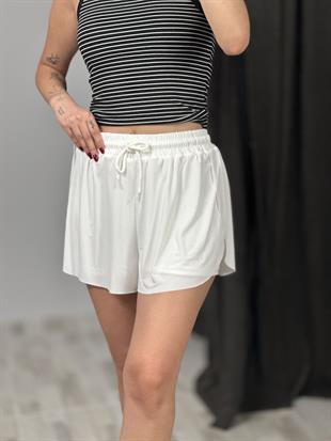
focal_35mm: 77
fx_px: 981
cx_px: 166
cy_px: 220
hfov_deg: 19.1
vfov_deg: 25.3
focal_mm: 9
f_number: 2.8
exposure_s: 1/100
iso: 160
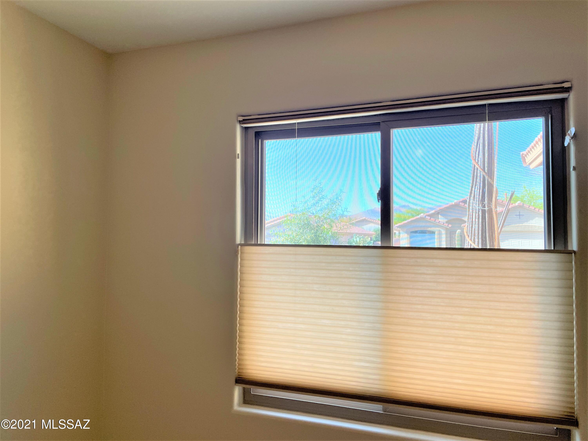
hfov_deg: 67.3
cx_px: 294
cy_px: 220
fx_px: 442
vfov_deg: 53.1
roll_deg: +0.4
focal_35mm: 26
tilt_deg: +3.8
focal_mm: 4.2
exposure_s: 1/226
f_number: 1.6
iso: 32
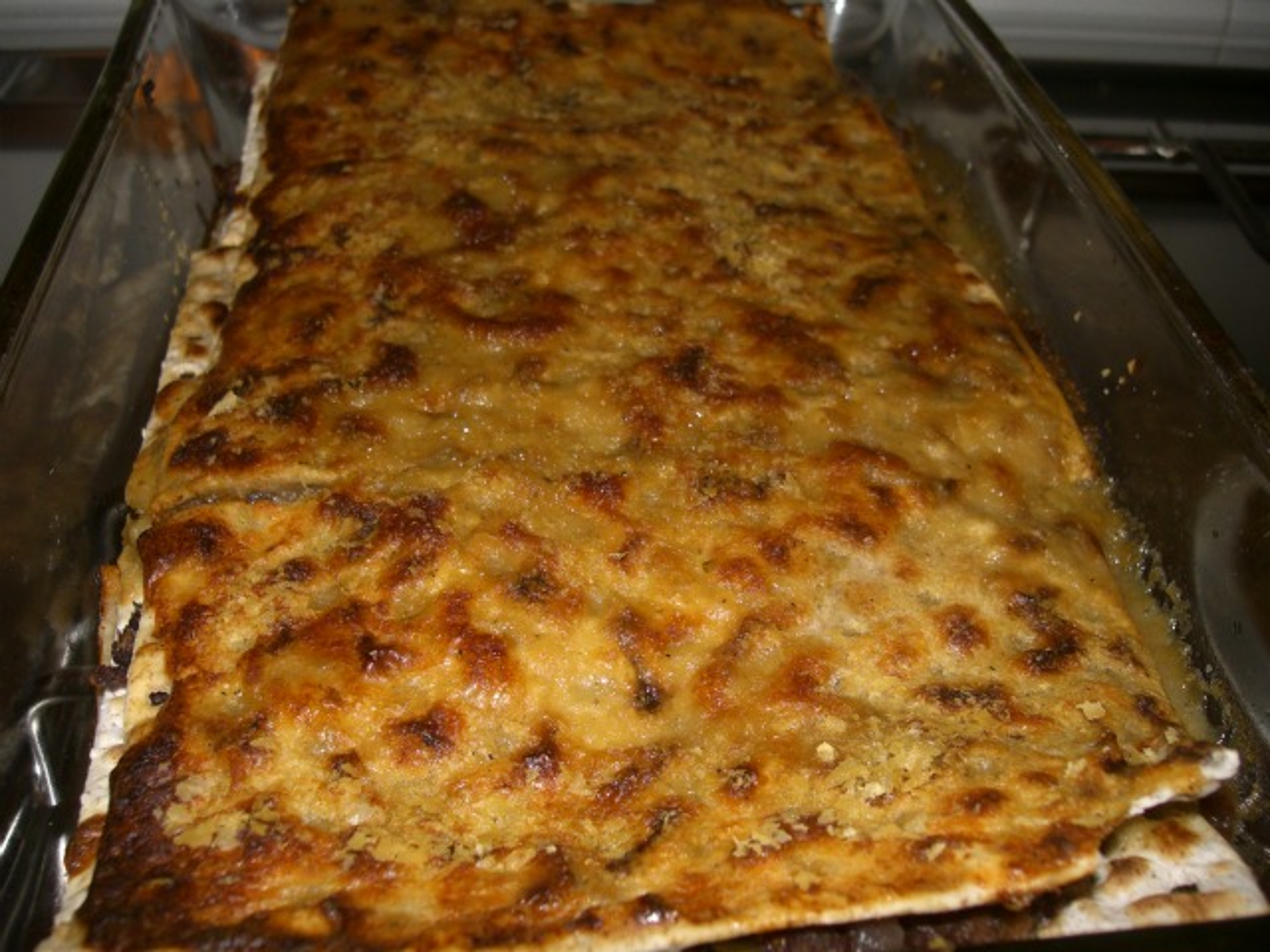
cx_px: 635
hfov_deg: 49.0
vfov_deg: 37.7
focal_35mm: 38
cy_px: 476
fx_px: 1394
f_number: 3.1
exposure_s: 1/60
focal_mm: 6.3
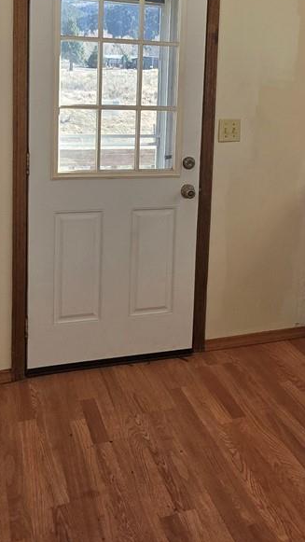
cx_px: 217
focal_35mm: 39
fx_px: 560
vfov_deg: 49.7
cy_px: 143
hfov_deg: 30.1
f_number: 1.9
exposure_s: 1/403
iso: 40
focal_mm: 2.2
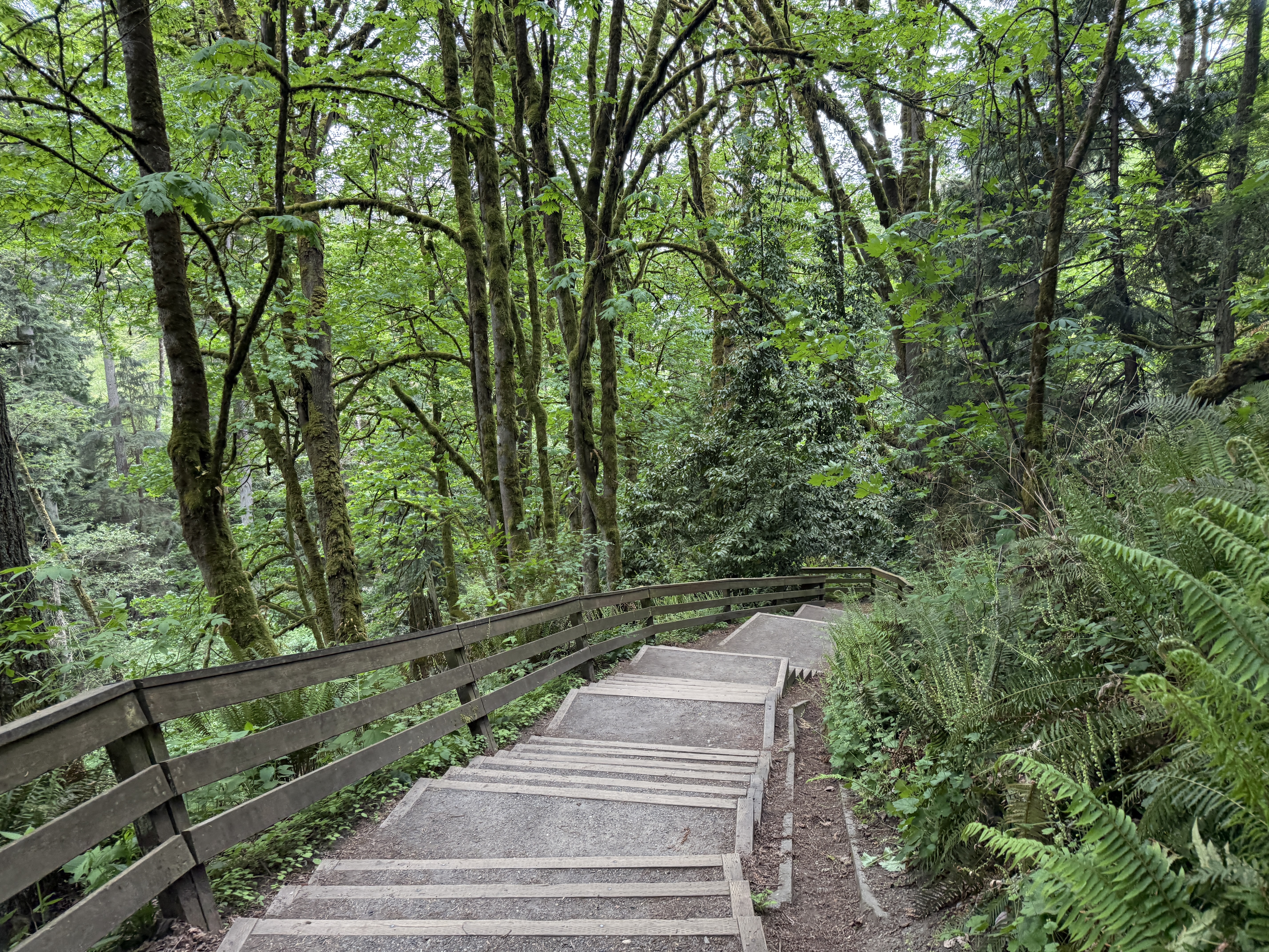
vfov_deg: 56.8
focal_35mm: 24
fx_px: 880
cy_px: 476
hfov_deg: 71.6
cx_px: 634
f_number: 1.78
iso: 200
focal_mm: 6.76
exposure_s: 1/174
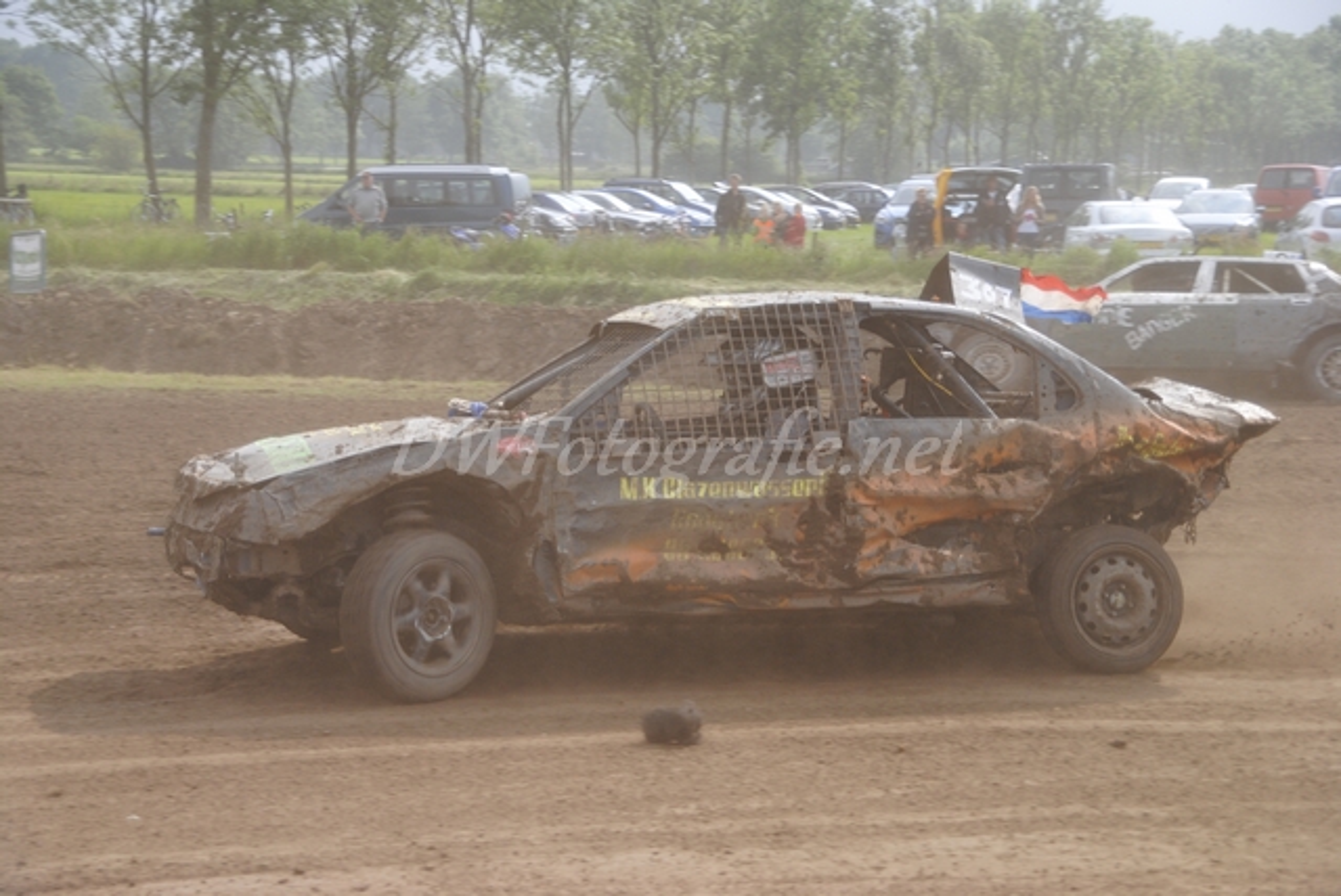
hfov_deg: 22.6
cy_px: 448
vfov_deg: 15.2
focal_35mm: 90
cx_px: 670
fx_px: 3355
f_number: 5
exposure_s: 1/800
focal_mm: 60
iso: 200
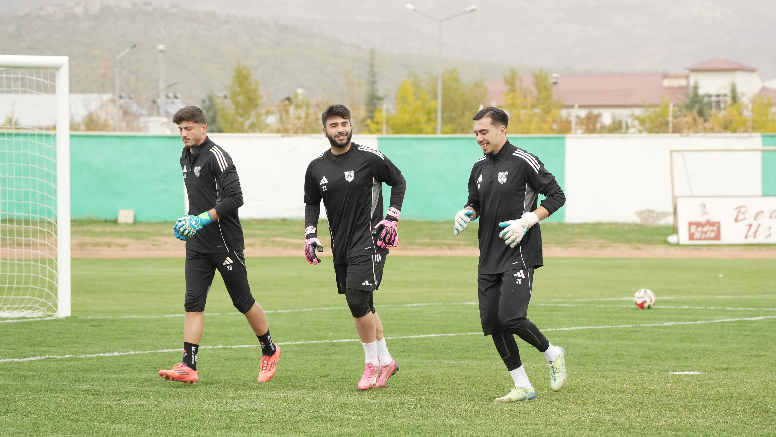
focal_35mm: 174
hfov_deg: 12.4
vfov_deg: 7.0
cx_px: 424
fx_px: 3580
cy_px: 242
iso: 3200
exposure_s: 1/2000
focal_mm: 148
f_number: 5.6
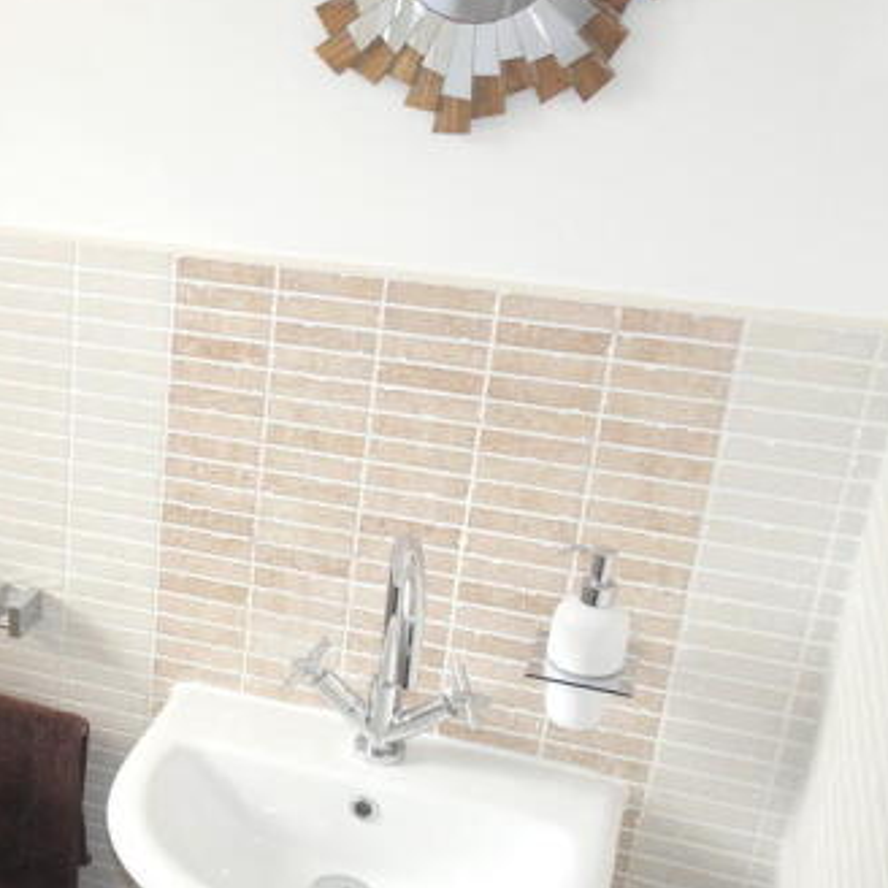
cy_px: 573
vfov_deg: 33.2
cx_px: 37
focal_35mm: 51
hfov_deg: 31.3
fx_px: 1480
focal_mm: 20
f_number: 3.5
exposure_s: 1/80
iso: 200
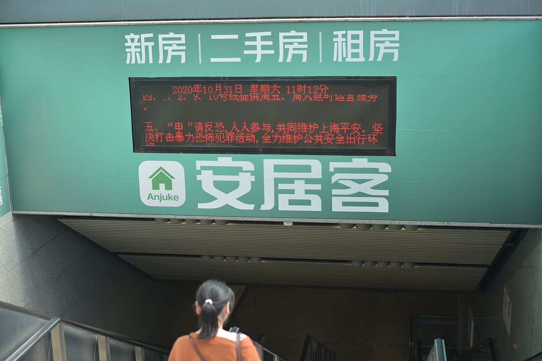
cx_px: 271
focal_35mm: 50
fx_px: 753
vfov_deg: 27.0
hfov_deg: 39.6
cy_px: 180
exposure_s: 1/160
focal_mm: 50
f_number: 8
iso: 100
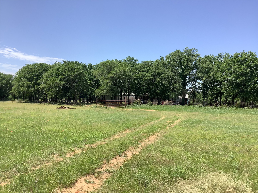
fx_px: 231
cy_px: 96
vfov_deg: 45.4
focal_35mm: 31
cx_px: 129
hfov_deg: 58.4
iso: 25
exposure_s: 1/1018
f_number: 2.4
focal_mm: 3.3
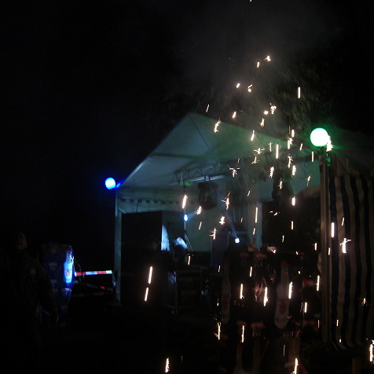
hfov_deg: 37.5
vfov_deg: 37.6
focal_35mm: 45
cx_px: 215
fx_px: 550
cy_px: 187
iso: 200
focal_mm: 7.9
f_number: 2.8
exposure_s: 1/25
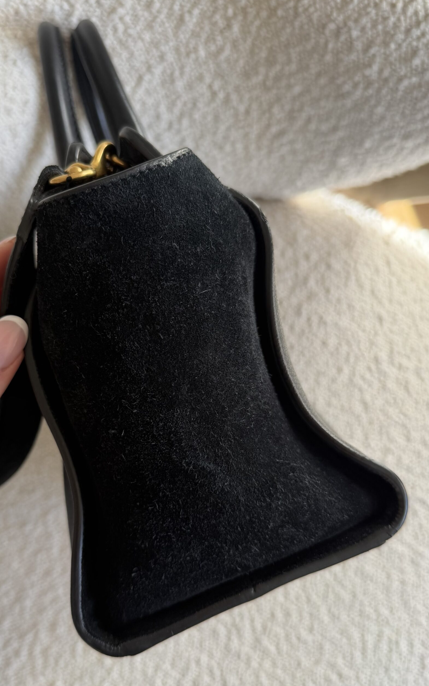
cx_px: 170
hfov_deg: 47.3
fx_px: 486
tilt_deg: -80.5
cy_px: 338
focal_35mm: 26
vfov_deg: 70.4
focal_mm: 6.76
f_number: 1.78
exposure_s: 1/121
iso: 50
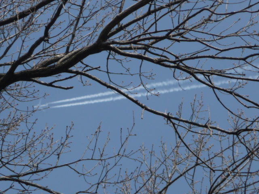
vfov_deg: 3.2
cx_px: 130
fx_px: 3532
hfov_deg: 4.2
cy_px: 97
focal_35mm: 472
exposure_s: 1/640
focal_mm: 47
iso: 100
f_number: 4.9
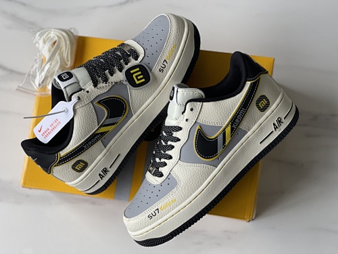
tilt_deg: -79.0
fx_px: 625
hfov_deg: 30.3
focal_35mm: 64
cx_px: 169
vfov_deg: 22.9
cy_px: 127
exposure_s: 1/121
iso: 80
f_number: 2.2
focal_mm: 7.5
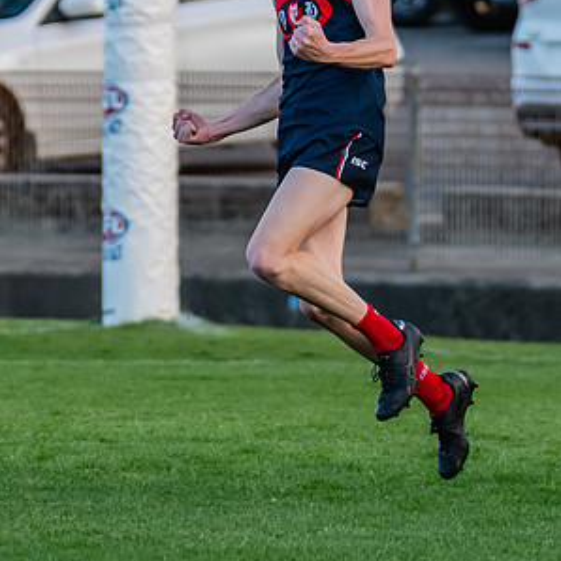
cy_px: 37
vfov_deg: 2.0
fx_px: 15860
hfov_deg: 2.0
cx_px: 303
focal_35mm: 865
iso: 800
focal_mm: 250
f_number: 4.5
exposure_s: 1/1250
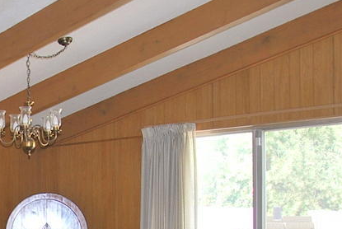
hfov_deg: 24.4
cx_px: -27
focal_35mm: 78
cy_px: 250
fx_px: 742
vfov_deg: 17.0
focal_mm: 18
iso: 200
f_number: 3.5
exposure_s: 1/100
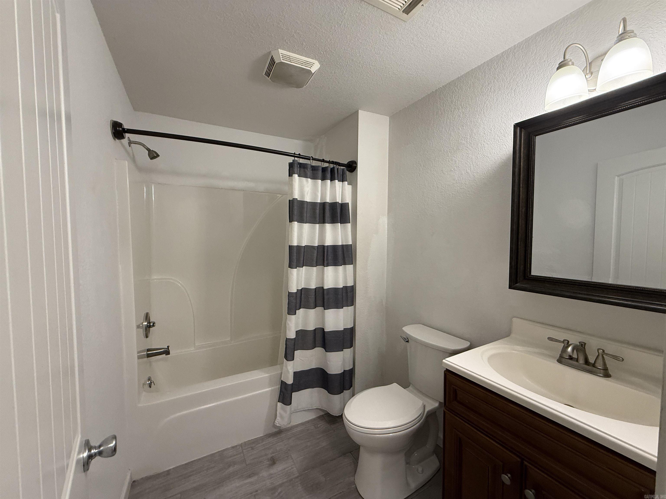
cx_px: 333
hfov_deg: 102.1
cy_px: 250
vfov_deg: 85.7
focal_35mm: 14
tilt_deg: -3.0
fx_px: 269
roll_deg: +0.0
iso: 320
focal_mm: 2.22
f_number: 2.2
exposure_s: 1/60
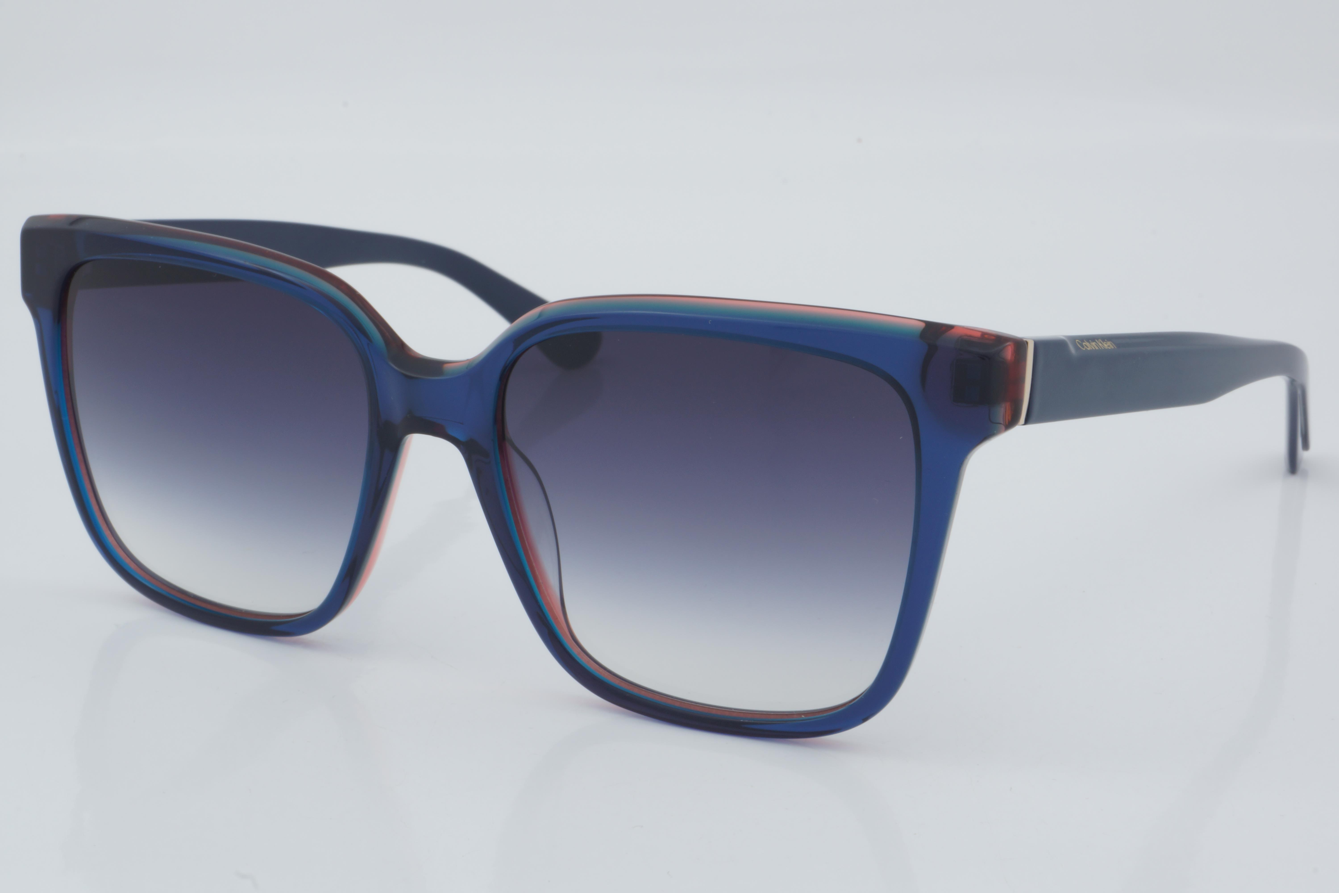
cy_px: 446
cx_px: 670
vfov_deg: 18.2
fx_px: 2789
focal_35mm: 75
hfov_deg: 27.0
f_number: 32
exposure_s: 1/4
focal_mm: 50
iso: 100
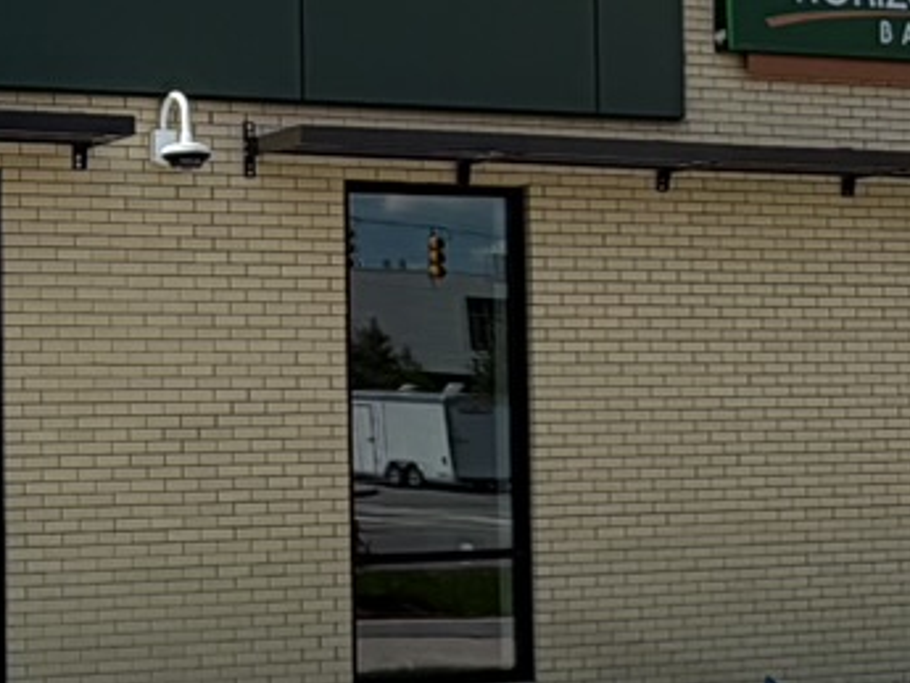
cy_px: 351
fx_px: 2183
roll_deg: +0.2
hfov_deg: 22.5
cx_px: -37
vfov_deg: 17.8
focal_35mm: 83
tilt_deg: +1.5
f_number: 2.2
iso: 20
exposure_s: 1/970
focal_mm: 2.22
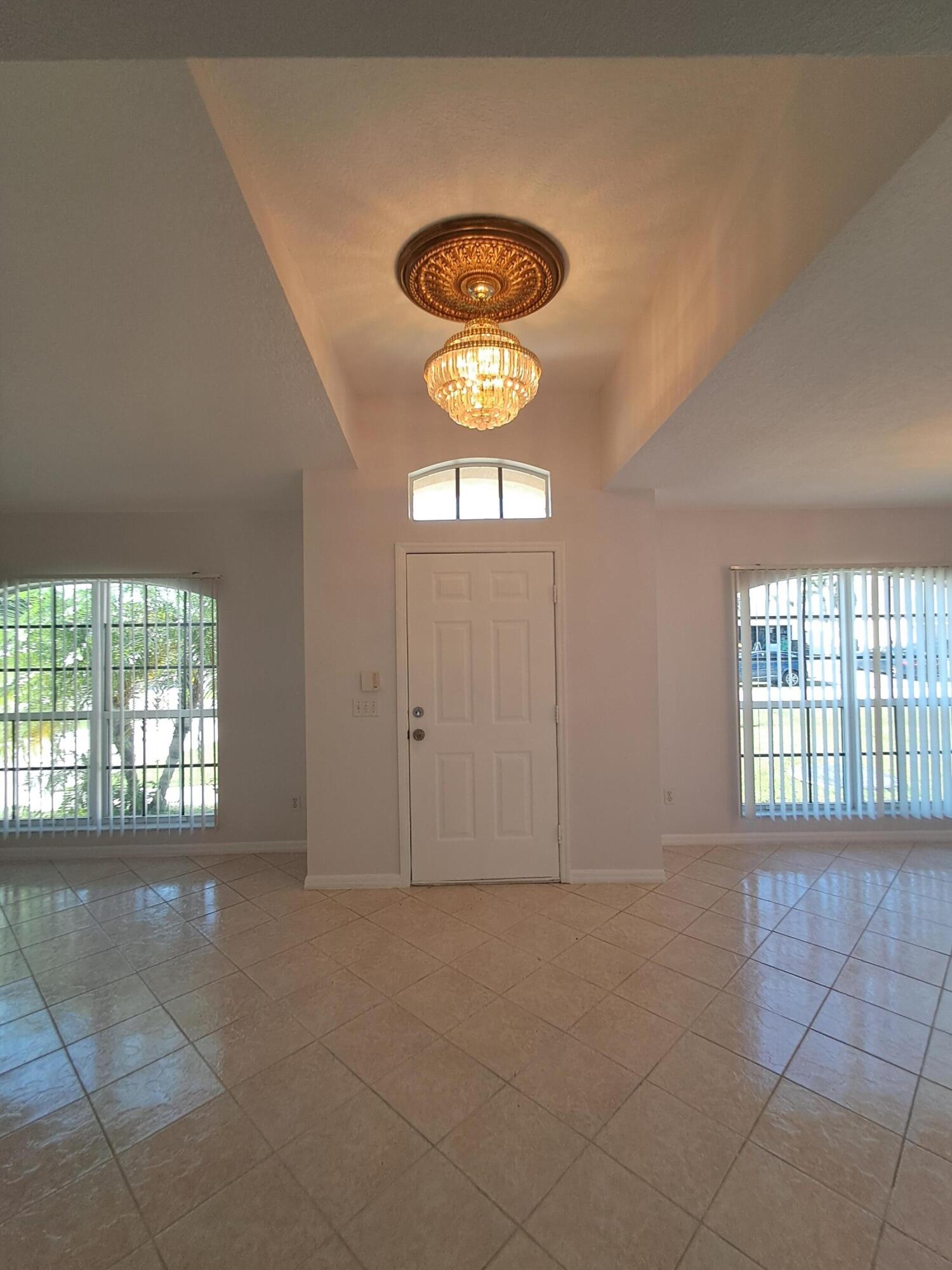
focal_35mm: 16
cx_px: 476
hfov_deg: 78.1
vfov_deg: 94.5
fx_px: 587
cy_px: 635
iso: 64
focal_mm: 1.64
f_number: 2.2
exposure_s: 1/60
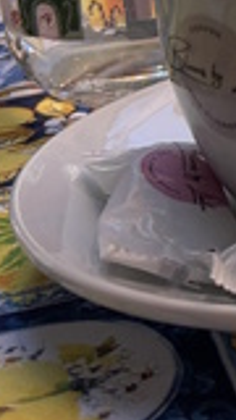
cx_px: 739
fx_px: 1580
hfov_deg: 7.4
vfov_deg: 14.3
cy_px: -165
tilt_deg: -14.1
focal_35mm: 142
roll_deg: -2.7
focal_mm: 5.96
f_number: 1.6
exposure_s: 1/1499
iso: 50
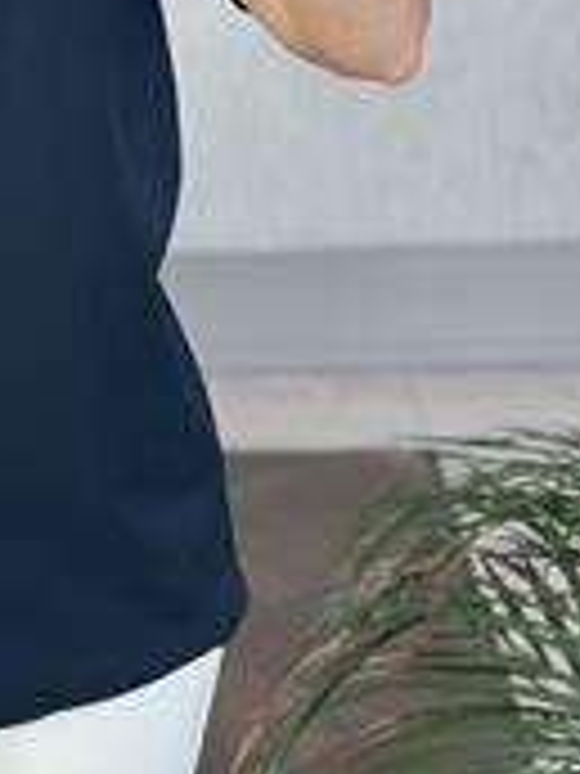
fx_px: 3150
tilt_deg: -17.1
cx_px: -153
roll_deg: +3.5
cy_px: -14
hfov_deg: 10.3
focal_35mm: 141
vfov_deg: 13.8
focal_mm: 6.86
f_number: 1.78
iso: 125
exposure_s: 1/75
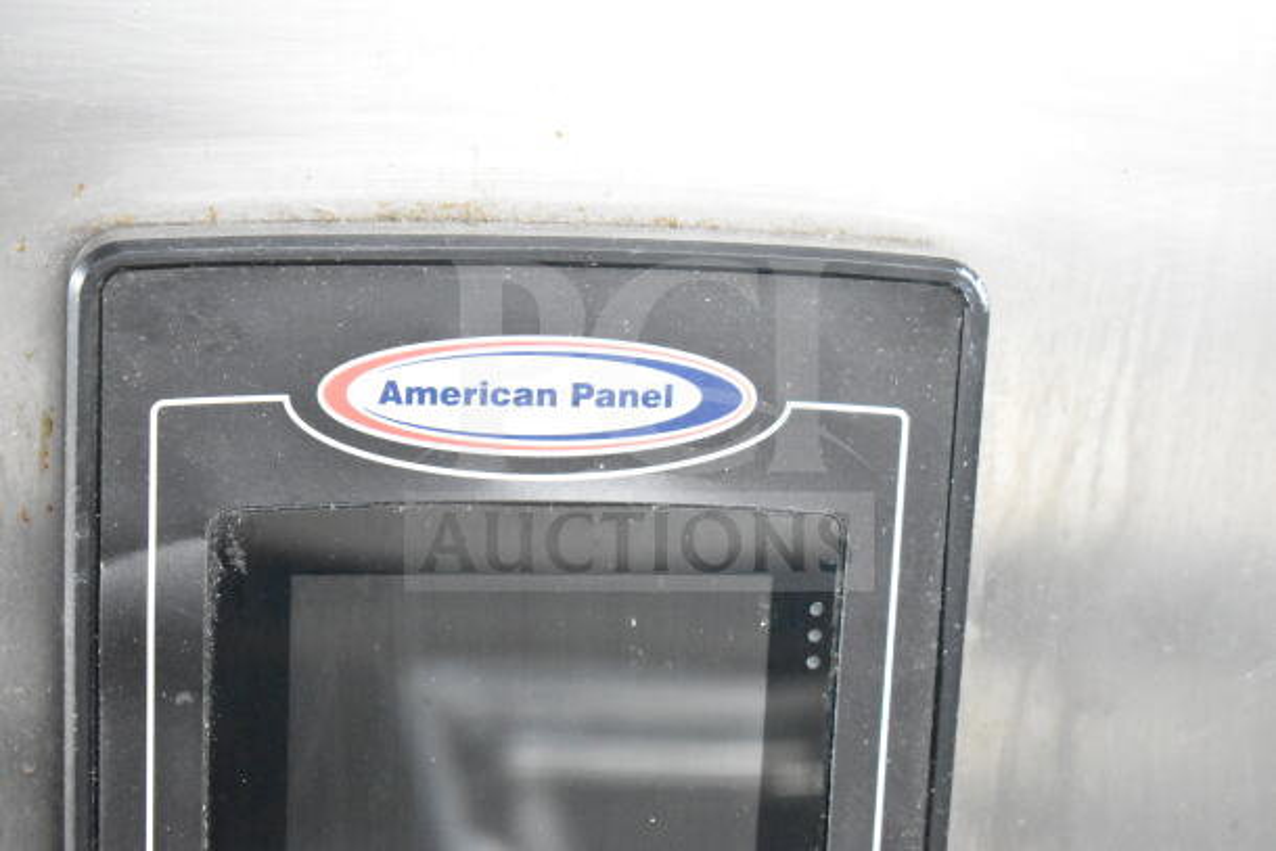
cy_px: 426
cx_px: 638
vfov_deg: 16.6
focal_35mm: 82
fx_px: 2925
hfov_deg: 24.6
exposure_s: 1/100
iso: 12800
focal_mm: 55
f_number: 5.6
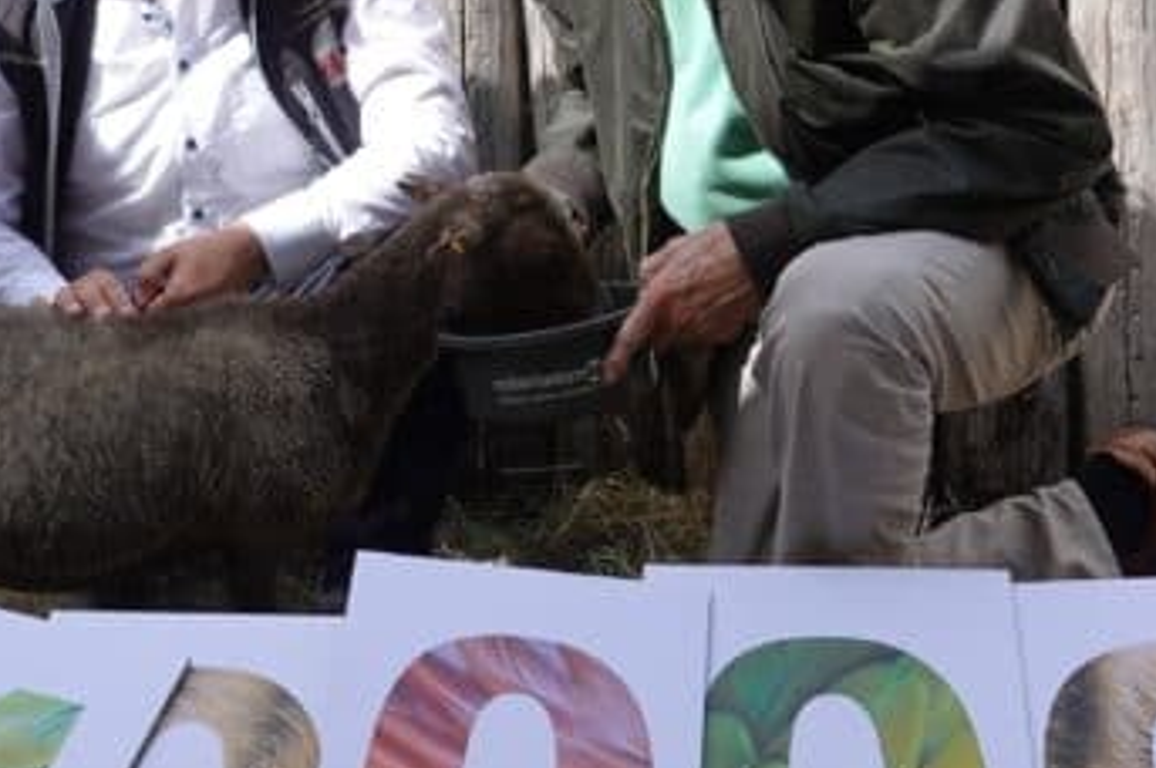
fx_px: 2085
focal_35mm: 65
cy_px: 253
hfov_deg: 30.5
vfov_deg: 20.8
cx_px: 303
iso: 100
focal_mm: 10.8
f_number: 2.8
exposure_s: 1/1000
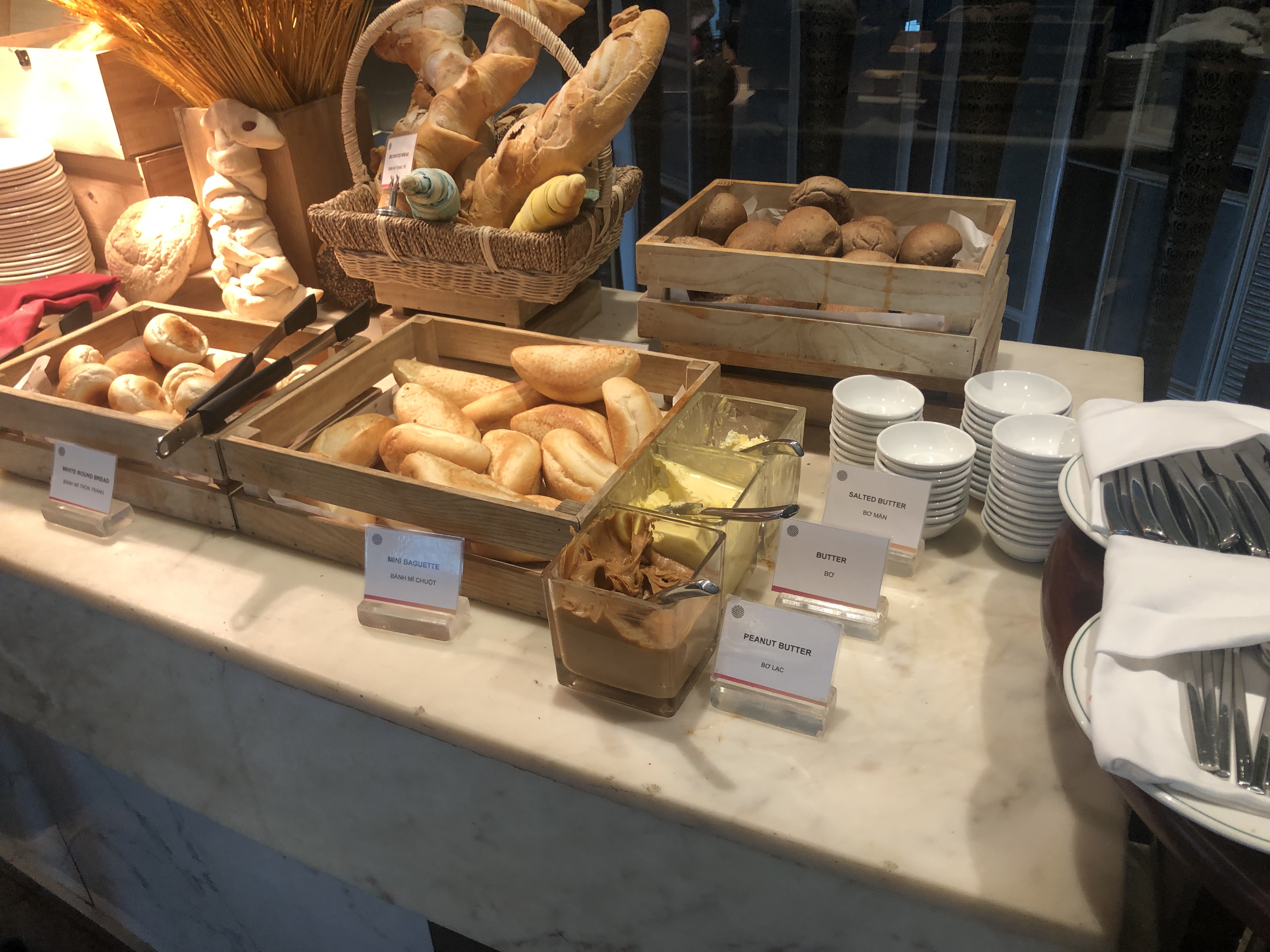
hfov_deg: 63.4
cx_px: 635
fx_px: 1027
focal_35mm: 28
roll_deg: +3.4
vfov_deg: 49.7
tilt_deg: -32.6
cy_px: 476
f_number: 1.8
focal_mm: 3.99
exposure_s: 1/33
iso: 40
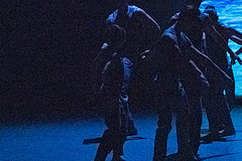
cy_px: 15
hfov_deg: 3.3
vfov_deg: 2.2
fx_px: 4201
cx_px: 267
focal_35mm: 625
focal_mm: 259
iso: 25600
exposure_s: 1/400
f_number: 5.6
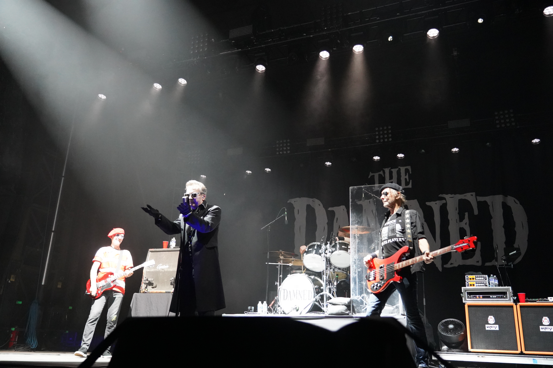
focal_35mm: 31
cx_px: 276
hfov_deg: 60.3
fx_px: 476
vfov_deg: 42.3
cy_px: 184
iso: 12800
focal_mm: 31
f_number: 4
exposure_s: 1/160
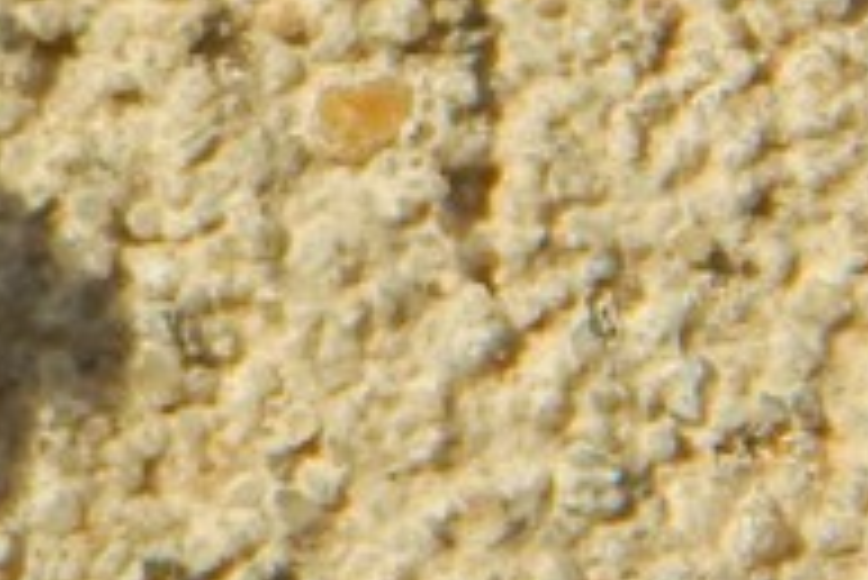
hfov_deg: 3.4
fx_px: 14525
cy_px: -40
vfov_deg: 2.3
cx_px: -852
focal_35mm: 602
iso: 125
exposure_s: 1/500
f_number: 4.8
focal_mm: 23.4
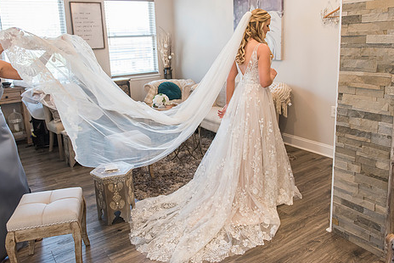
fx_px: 329
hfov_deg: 61.9
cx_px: 187
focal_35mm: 30
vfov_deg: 43.4
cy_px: 102
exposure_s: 1/320
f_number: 2.8
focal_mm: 24
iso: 1000
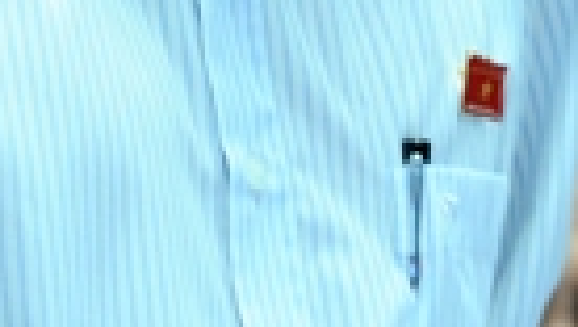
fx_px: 10373
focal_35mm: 676
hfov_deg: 3.2
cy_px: -398
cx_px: 283
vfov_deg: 1.8
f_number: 3.2
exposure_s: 1/80
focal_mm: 105
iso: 1600
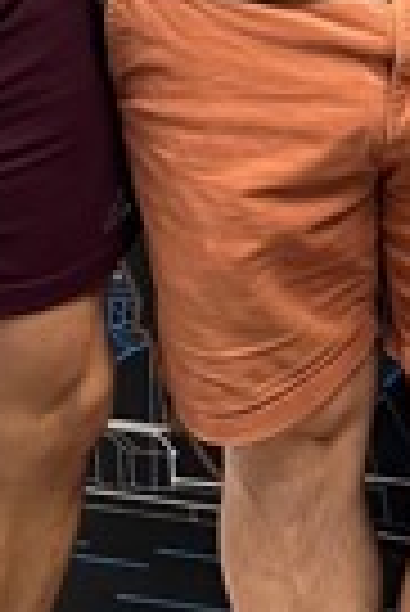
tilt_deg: -9.0
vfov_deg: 12.9
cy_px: -603
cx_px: 430
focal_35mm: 139
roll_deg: +3.7
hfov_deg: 9.8
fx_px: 2368
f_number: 1.5
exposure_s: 1/60
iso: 125
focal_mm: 5.7
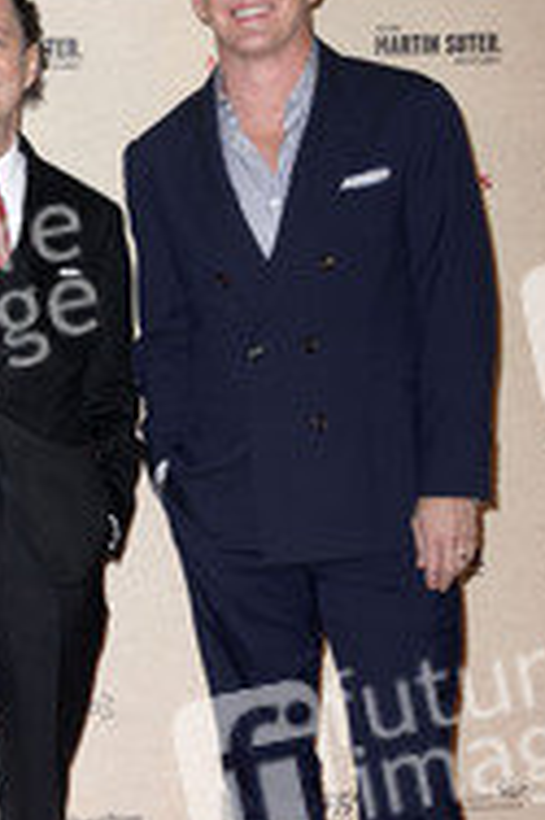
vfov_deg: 20.0
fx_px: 2320
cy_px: 528
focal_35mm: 102
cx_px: 0
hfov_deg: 13.2
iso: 400
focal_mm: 48
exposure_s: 1/250
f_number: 5.6
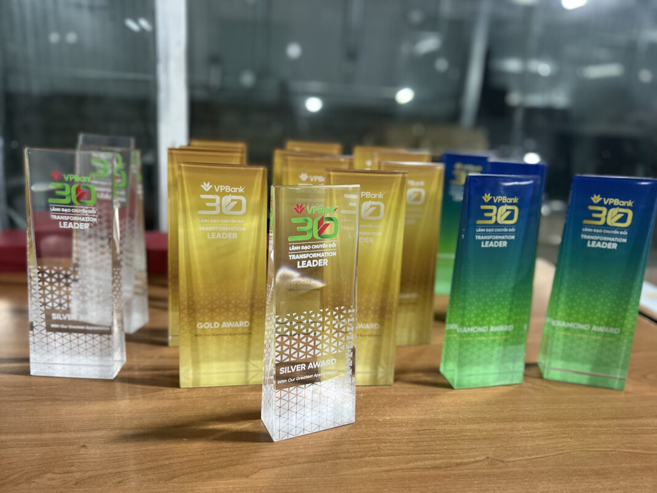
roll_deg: -4.2
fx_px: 493
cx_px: 328
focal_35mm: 26
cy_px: 246
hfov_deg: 67.3
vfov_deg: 53.1
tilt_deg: -14.9
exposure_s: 1/50
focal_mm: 5.7
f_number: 1.5
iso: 160
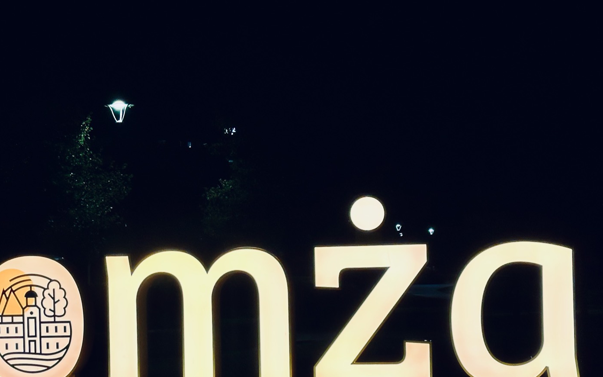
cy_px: 317
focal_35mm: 73
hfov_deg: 28.1
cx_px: 223
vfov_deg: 17.7
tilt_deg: -1.0
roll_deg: +0.7
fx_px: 1200
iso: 100
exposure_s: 1/60
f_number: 1.78
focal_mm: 6.86
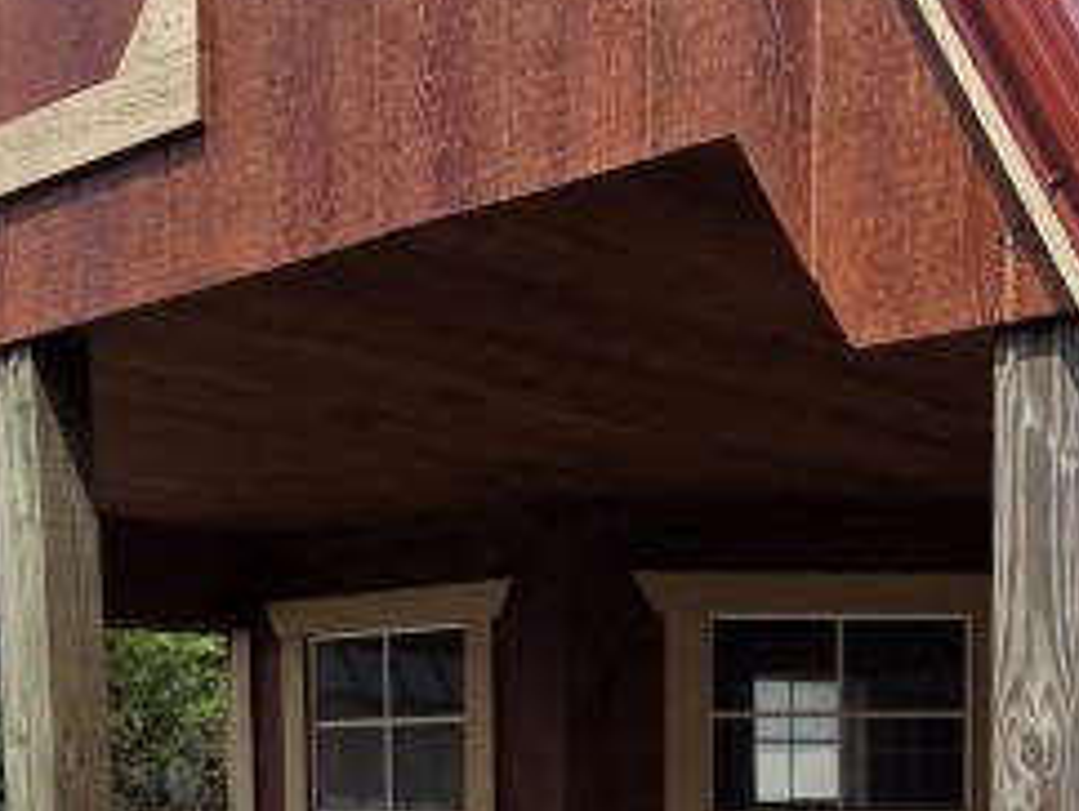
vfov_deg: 24.5
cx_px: 771
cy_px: 931
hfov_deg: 34.4
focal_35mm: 55
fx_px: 1716
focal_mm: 2.2
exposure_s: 1/1824
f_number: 2.2
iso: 50
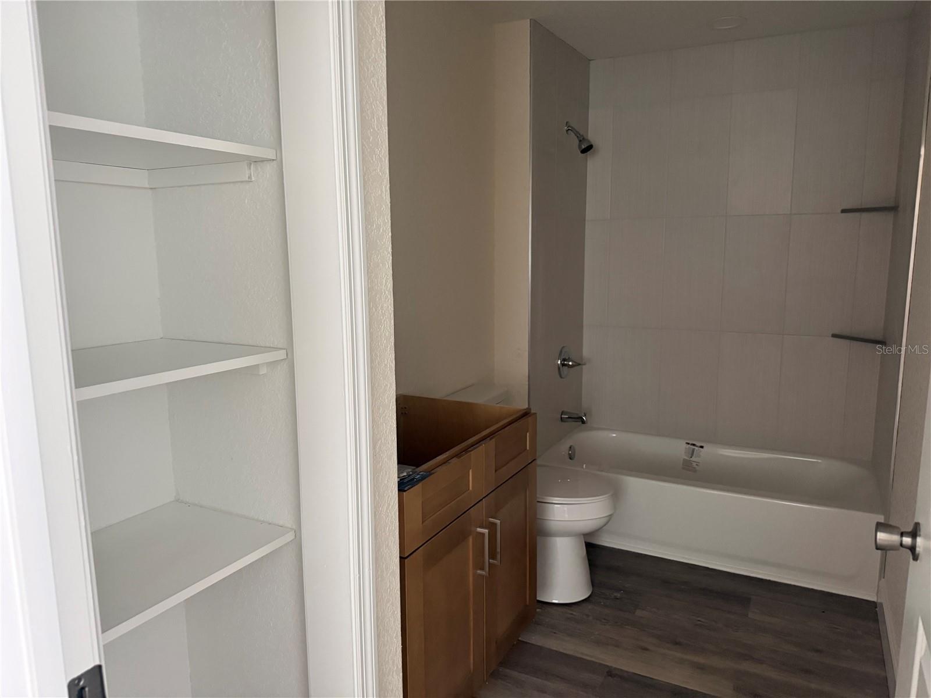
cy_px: 349
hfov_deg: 71.6
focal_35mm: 24
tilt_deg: -7.6
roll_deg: +0.7
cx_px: 466
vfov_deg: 56.8
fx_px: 645
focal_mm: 6.76
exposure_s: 1/60
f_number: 1.78
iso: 500
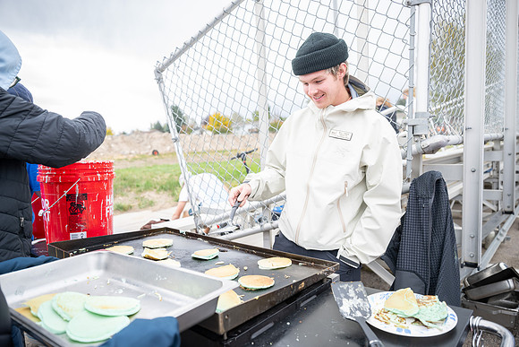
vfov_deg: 51.1
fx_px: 362
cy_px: 181
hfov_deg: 71.3
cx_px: 266
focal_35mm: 25
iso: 160
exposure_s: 1/250
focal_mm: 24
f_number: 2.8
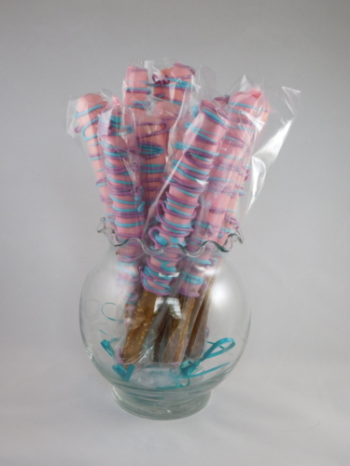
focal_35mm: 45
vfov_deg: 42.1
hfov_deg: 32.2
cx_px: 175
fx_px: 607
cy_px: 233
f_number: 3.7
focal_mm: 8
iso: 125
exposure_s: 1/80
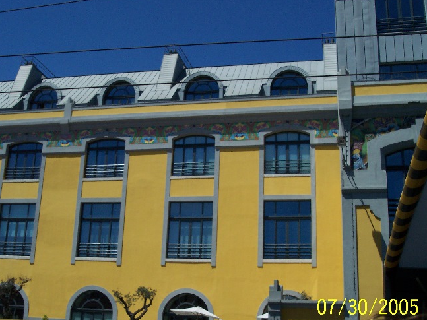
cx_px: 181
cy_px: 158
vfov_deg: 30.9
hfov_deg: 40.3
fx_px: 580
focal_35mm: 47
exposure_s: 1/1000
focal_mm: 8
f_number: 4.8
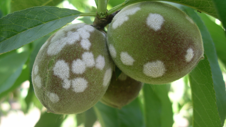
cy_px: 57
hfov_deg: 49.4
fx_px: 246
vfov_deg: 29.0
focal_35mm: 41
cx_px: 113
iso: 64
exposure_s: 1/80
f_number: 2.8
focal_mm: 7.8
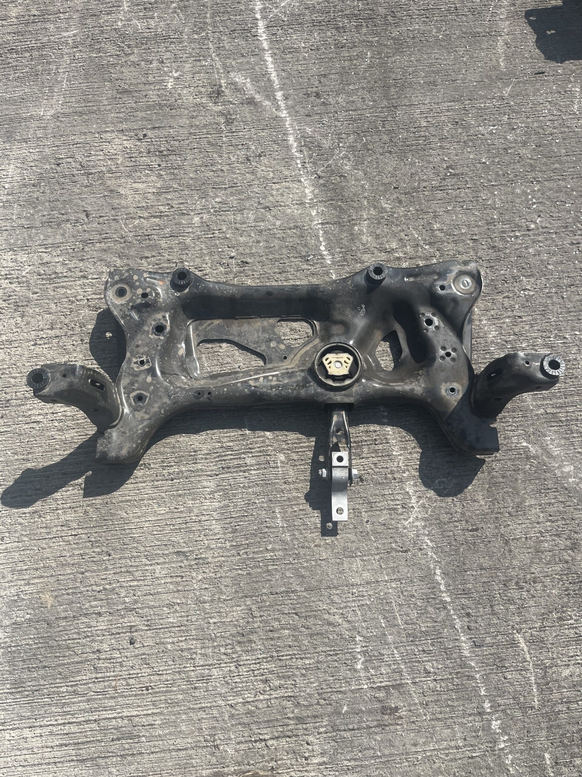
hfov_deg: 53.1
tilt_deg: -74.9
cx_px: 291
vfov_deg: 67.3
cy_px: 388
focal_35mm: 26
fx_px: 583
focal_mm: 5.1
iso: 50
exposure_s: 1/2899
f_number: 1.6
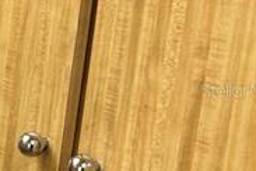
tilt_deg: -13.9
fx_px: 1074
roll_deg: -1.3
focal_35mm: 151
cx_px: -431
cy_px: 90
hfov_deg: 10.7
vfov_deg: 9.1
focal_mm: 5.7
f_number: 1.5
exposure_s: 1/60
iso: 80
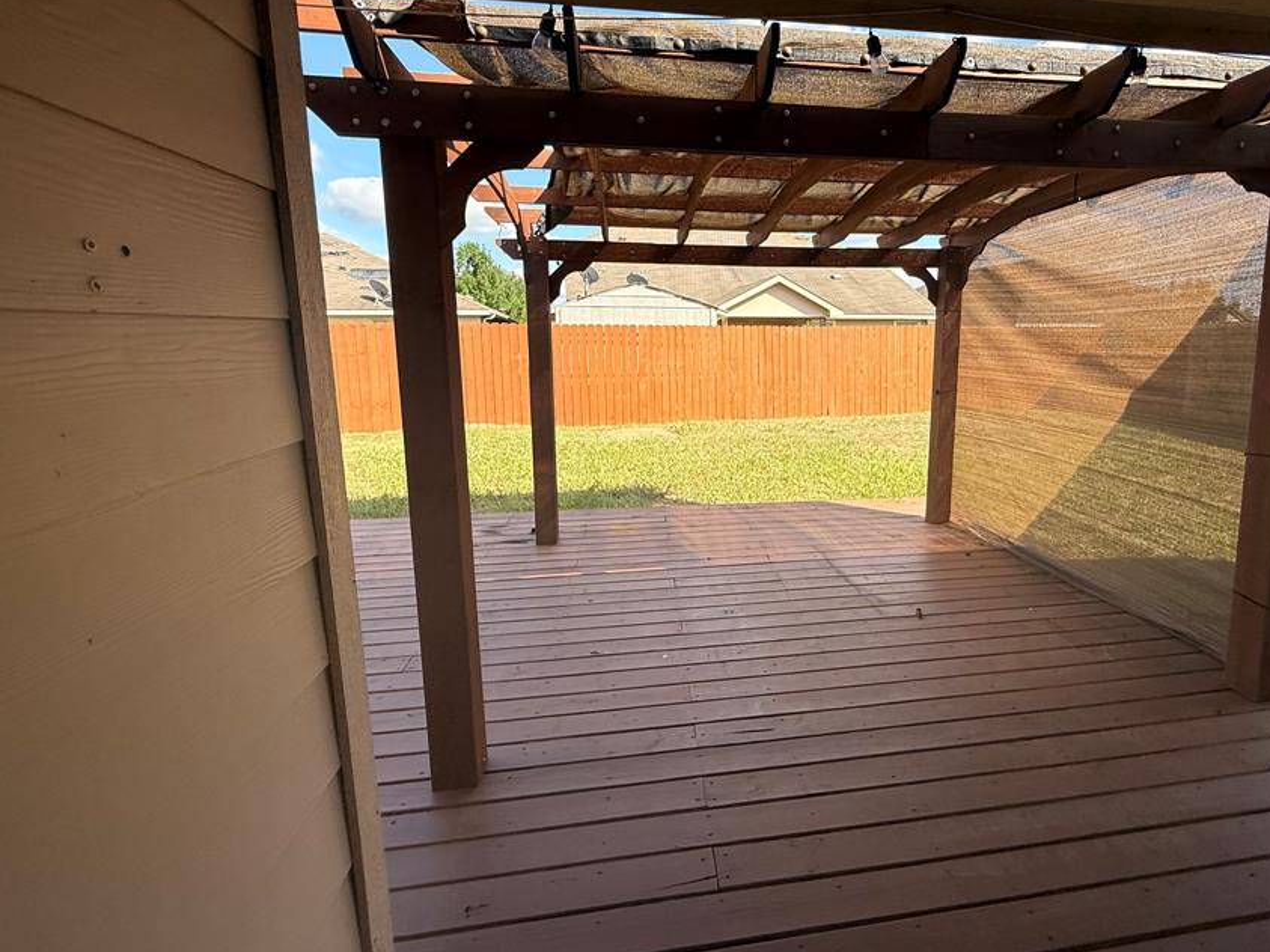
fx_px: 624
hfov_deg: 90.3
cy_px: 425
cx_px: 735
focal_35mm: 17
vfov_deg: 74.5
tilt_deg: -6.7
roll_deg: +2.6
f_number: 2.2
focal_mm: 2.22
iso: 50
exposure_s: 1/901
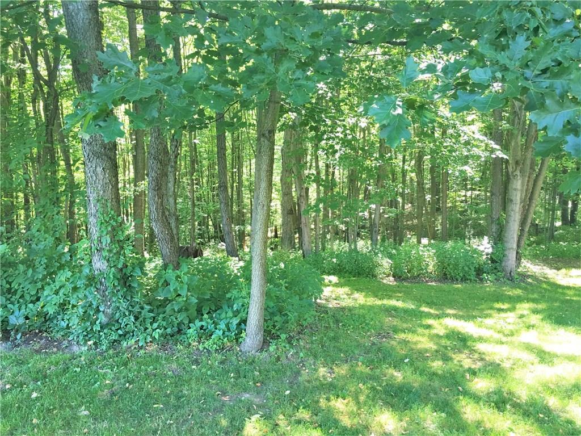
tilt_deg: -4.7
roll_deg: -0.5
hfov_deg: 61.7
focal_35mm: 29
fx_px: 487
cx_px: 290
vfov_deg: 48.2
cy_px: 218
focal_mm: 4.15
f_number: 2.2
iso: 40
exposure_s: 1/30
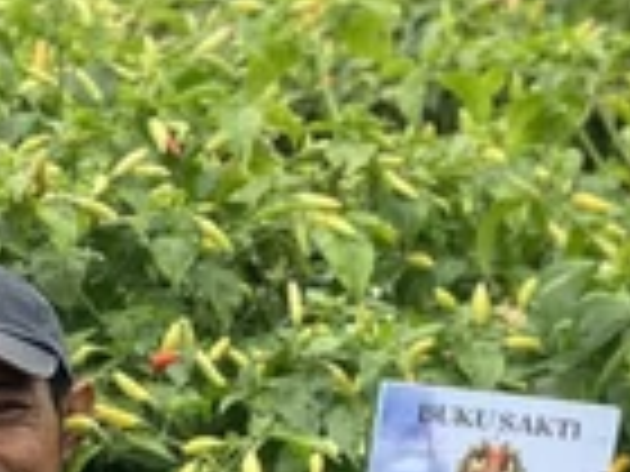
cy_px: 463
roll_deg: +1.8
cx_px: -86
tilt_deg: -3.0
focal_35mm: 149
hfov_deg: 13.0
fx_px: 2712
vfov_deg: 9.9
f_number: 1.8
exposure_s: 1/1754
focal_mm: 4.25
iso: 32
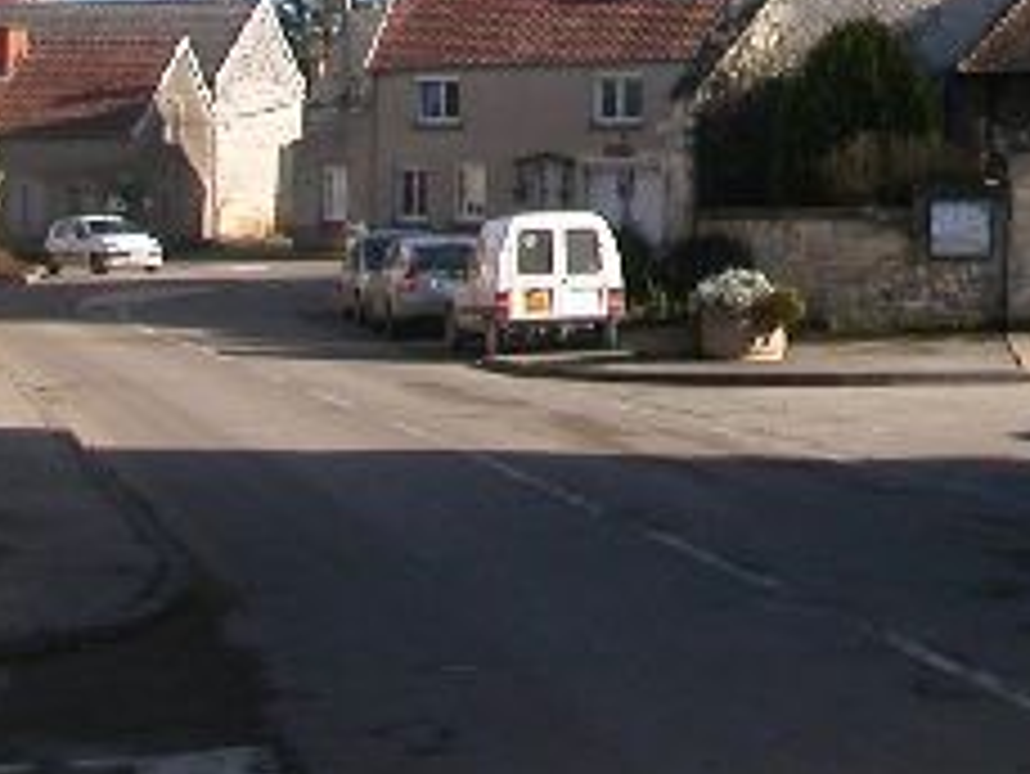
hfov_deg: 19.4
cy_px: -207
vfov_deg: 14.7
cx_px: 1106
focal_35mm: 97
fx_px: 2888
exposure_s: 1/436
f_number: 4.5
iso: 100
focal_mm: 5.6
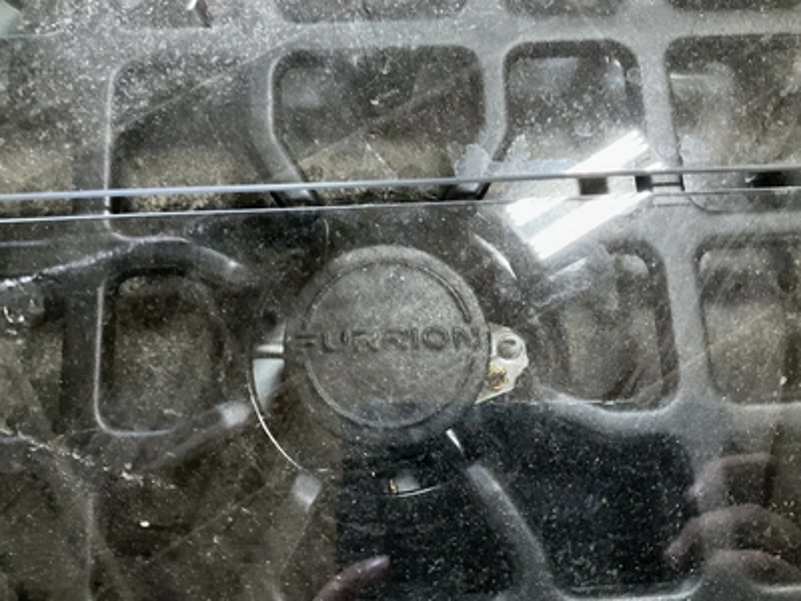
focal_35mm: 29
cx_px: 400
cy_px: 300
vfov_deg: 48.2
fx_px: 671
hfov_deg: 61.7
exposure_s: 1/30
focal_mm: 3
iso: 500
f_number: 1.8
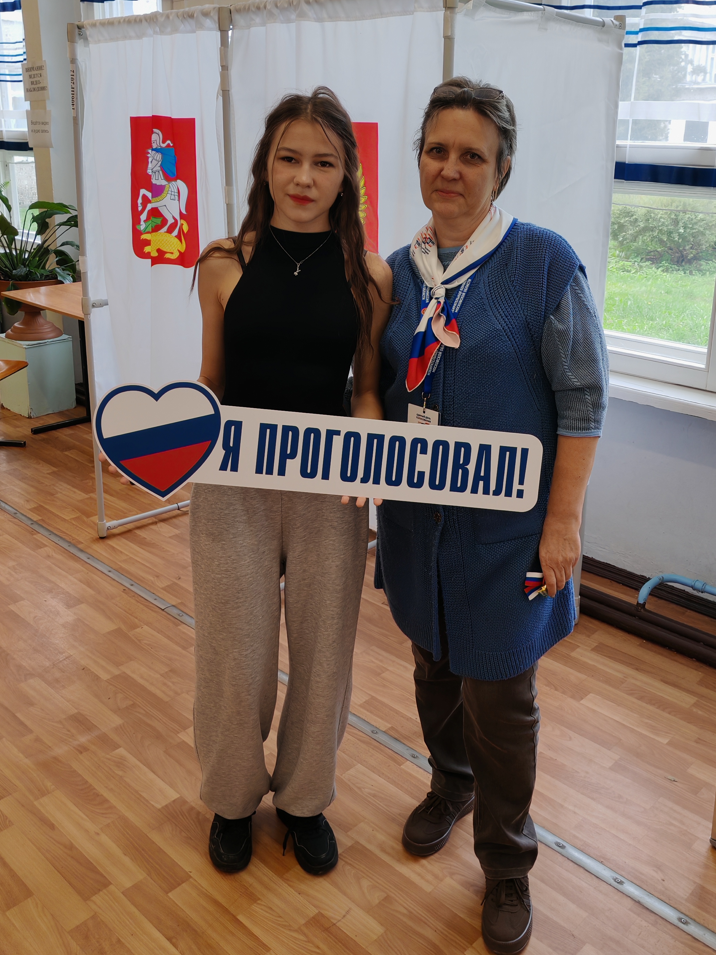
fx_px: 938
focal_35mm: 34
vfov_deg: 53.7
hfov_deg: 41.8
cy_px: 394
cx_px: 377
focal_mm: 5.52
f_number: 1.95
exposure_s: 1/100
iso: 64
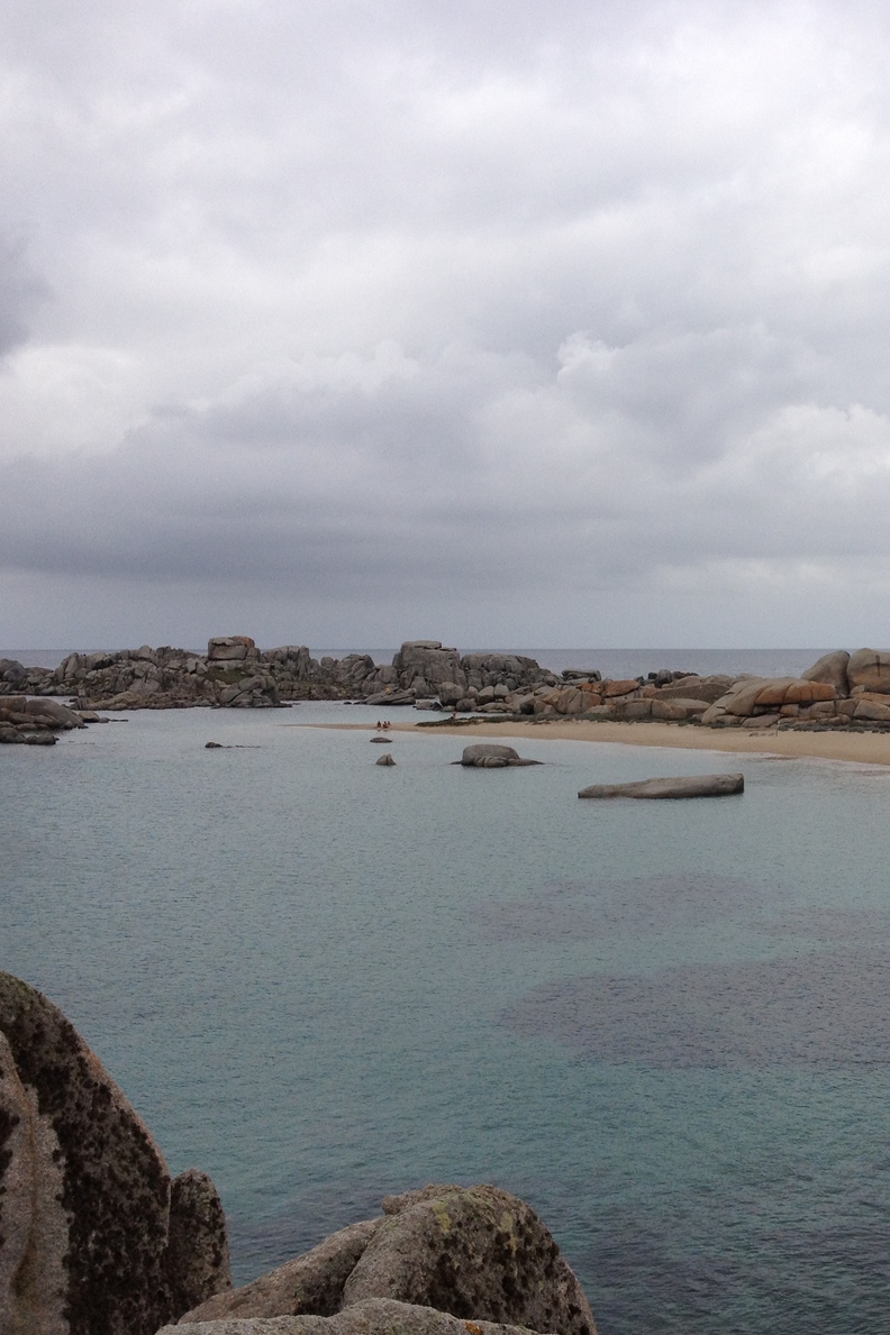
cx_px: 807
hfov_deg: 26.6
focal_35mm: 49
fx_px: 1818
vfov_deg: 40.4
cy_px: 669
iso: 64
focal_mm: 4.28
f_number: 2.4
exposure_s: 1/1842
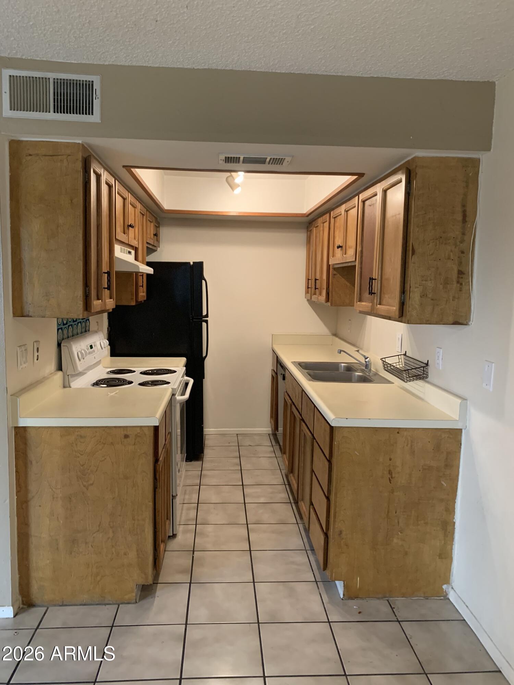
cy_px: 342
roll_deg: -1.0
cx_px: 257
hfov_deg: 53.1
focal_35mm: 26
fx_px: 515
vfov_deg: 67.3
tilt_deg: -5.5
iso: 320
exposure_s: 1/60
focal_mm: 4.25
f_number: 1.8
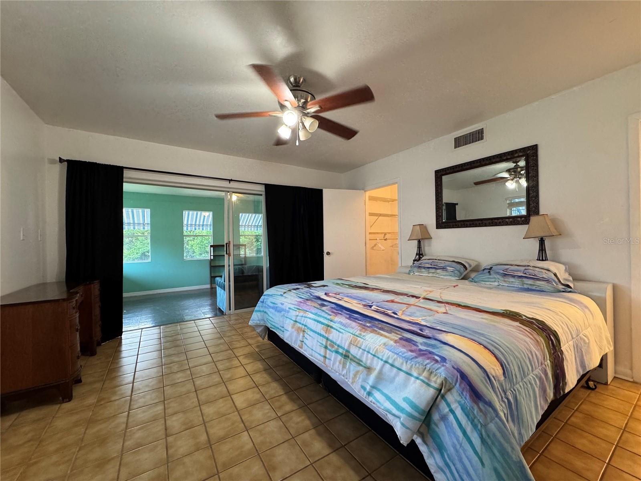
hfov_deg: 102.1
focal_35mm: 14
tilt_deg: +0.8
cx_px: 320
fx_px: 259
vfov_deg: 85.7
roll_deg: +1.0
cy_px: 240
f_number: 2.2
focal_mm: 2.22
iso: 250
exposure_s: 1/60
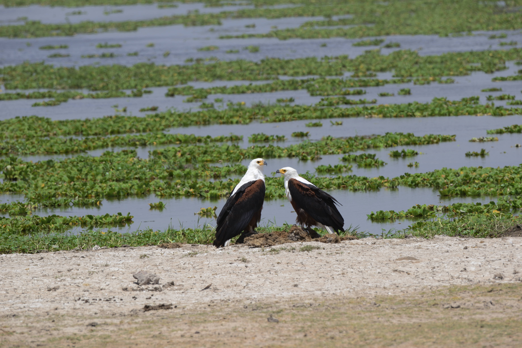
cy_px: 174
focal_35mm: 600
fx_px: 8702
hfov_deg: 3.4
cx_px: 261
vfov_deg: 2.3
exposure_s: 1/320
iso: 250
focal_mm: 600
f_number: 13
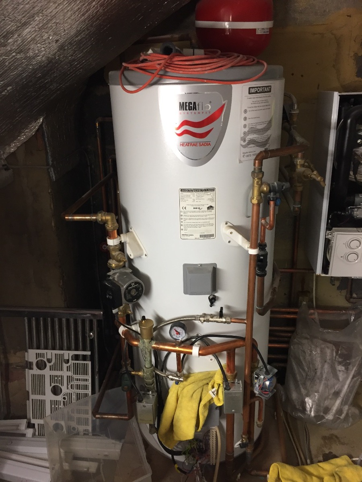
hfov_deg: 48.2
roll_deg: +1.1
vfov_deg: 61.7
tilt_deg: -20.3
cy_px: 241
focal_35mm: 29
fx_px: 404
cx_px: 181
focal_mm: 4.15
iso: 125
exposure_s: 1/33
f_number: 2.2
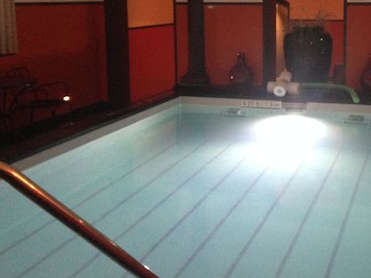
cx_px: 278
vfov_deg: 26.7
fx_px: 579
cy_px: 67
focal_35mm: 54
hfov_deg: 34.8
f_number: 2.4
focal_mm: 4.12
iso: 400
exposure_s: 1/20
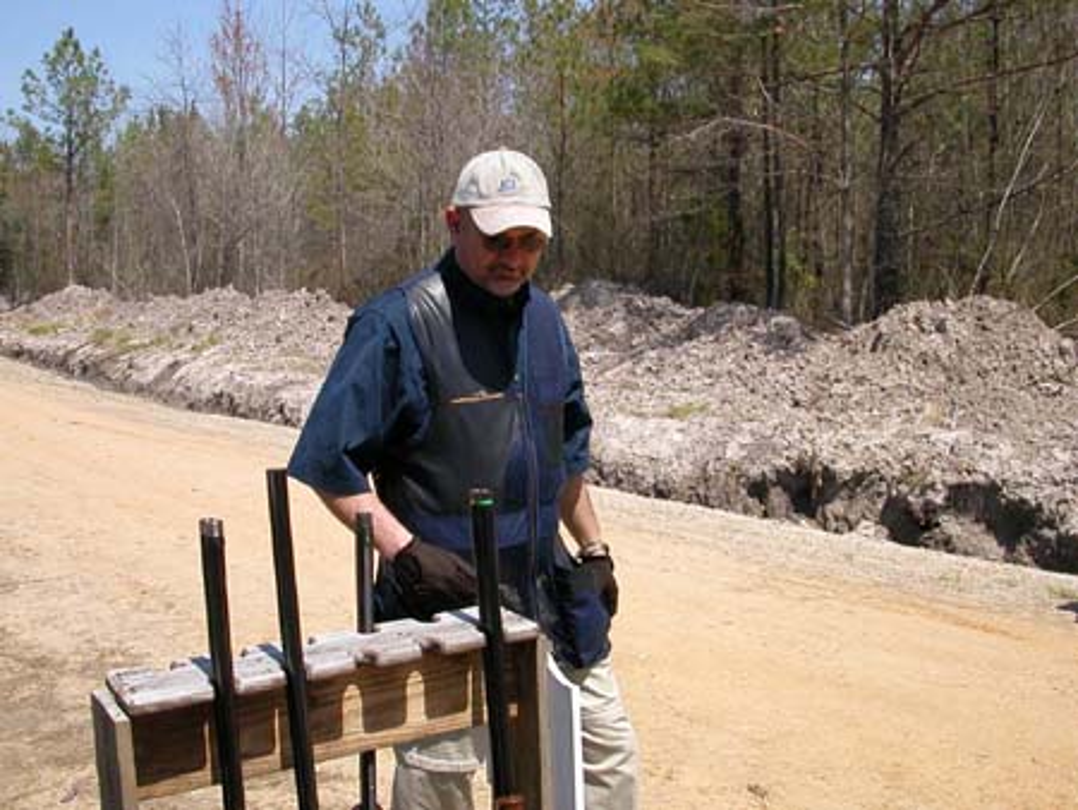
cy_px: 405
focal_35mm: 37
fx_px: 1153
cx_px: 539
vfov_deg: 38.7
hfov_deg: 50.1
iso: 100
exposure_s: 1/580
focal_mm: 5.6
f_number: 4.5
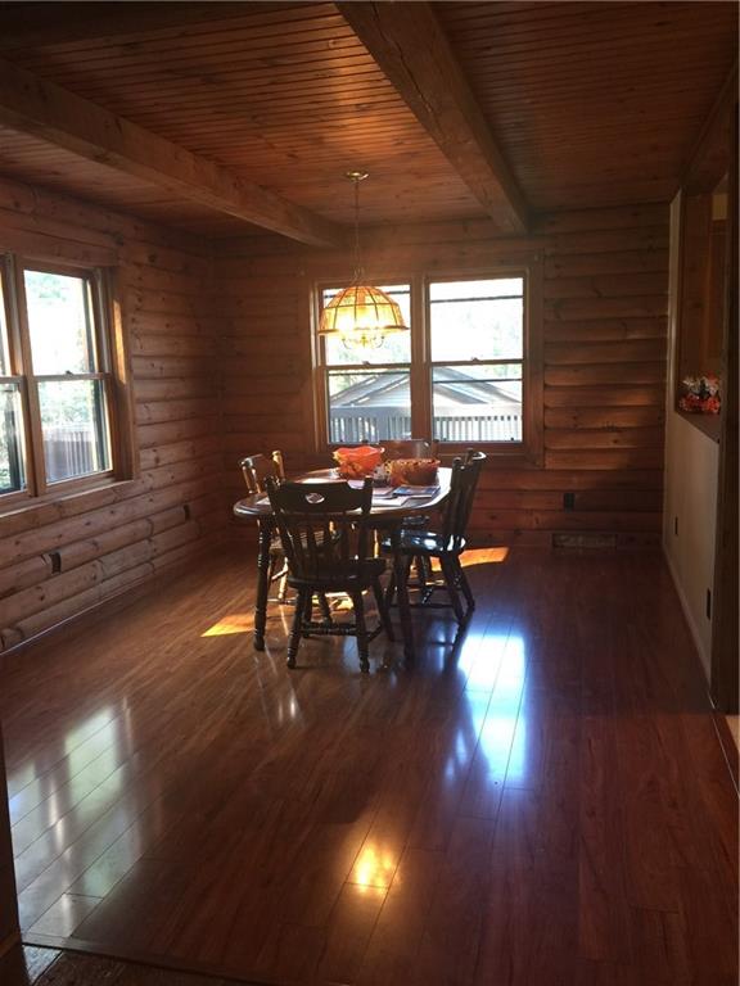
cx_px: 370
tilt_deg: -8.7
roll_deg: +2.3
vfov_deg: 61.7
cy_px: 493
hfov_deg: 48.2
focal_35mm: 29
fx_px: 827
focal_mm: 4.15
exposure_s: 1/15
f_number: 2.2
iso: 64
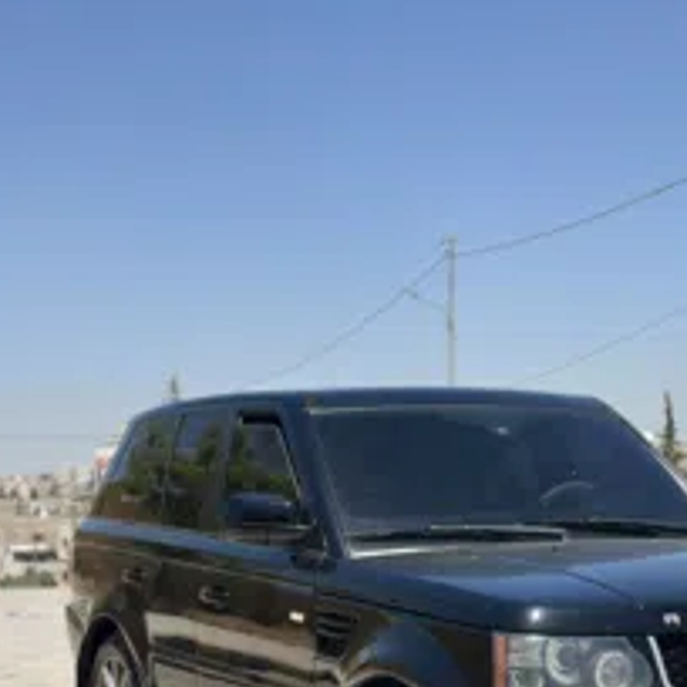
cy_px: 610
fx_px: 1864
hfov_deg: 20.8
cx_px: 478
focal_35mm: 83
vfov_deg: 20.5
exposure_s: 1/8197
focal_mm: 6.86
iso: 100
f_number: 1.78
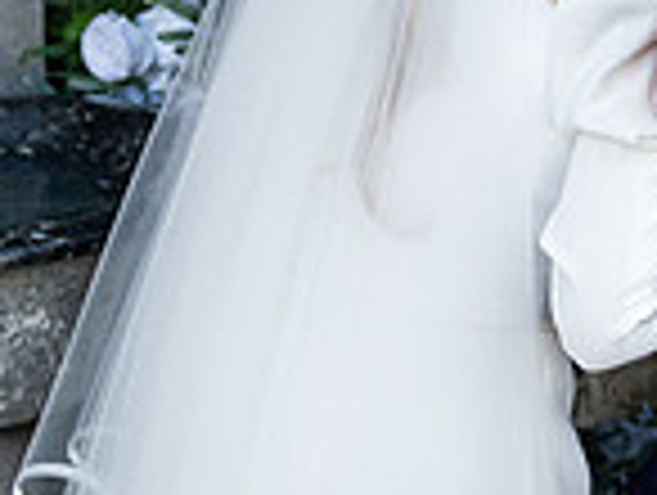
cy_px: -56
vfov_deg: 14.1
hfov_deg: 18.2
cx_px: 765
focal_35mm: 103
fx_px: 1958
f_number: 3.5
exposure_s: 1/1250
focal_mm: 27
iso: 500
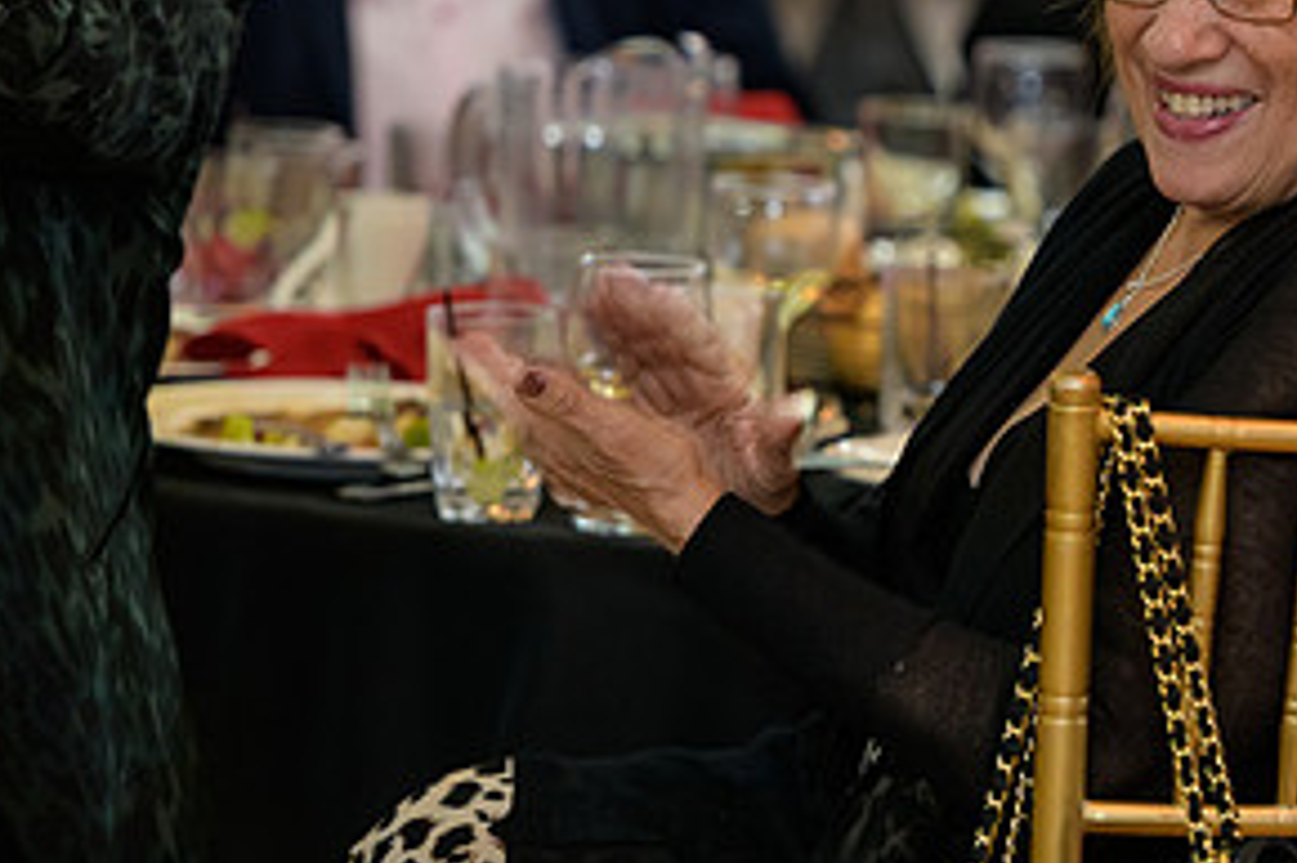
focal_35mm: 300
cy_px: 96
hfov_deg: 6.9
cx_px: 1194
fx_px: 10802
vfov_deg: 4.6
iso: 1600
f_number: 3.2
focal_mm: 150
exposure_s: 1/125
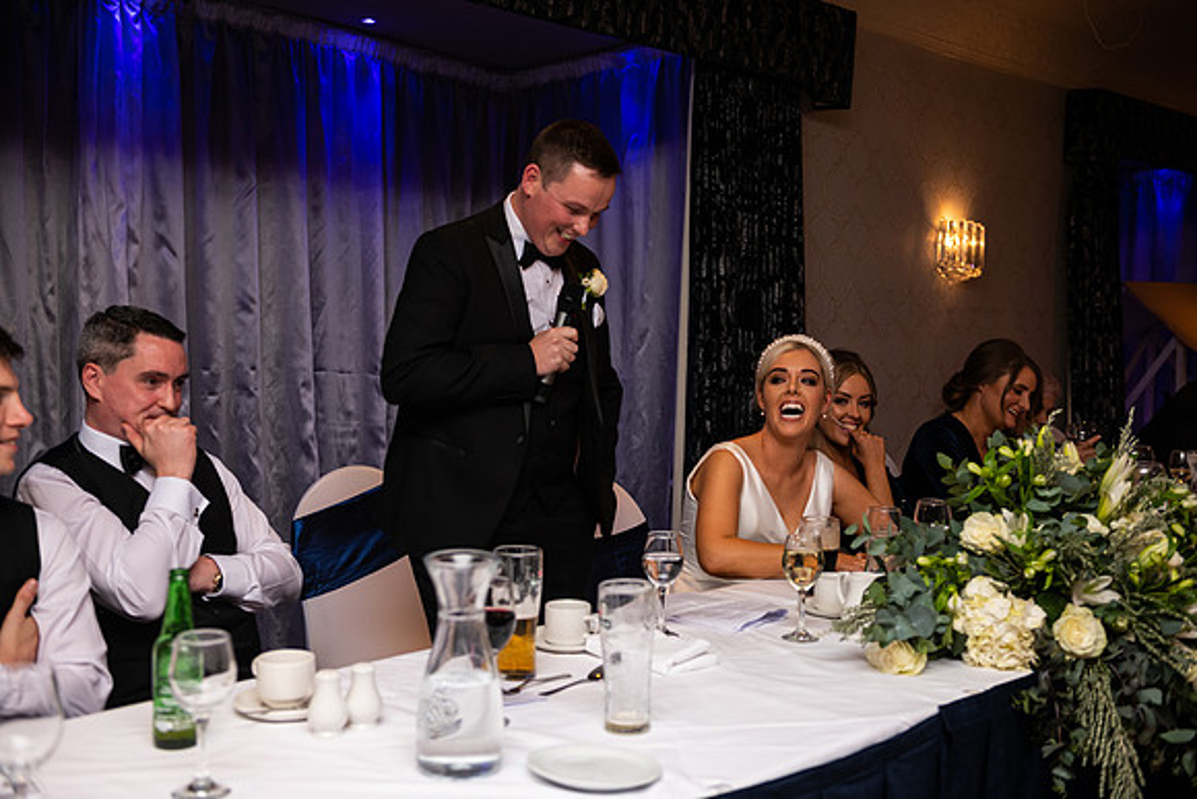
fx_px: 1397
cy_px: 400
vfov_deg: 31.9
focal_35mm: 42
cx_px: 598
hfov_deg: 46.4
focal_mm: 42
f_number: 3.5
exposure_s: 1/160
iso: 640
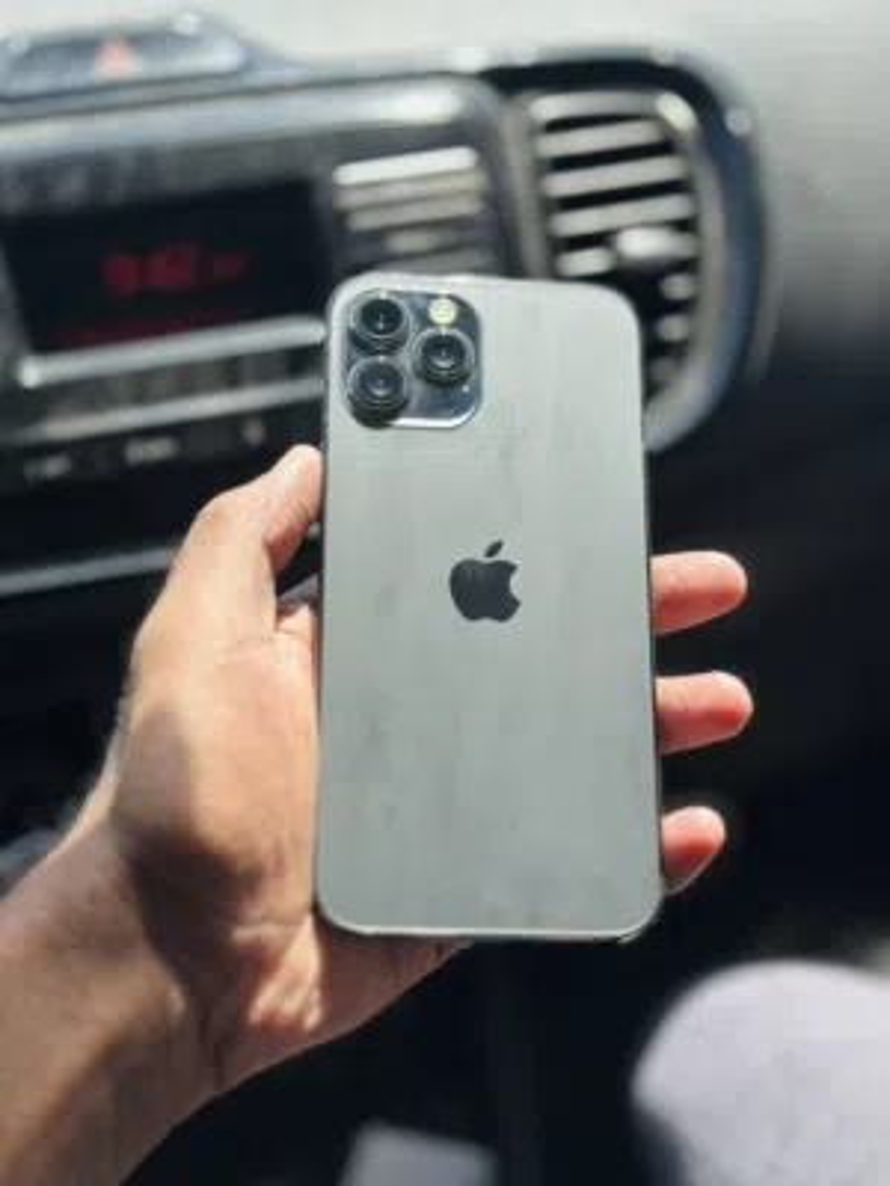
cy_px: 593
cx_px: 445
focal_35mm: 48
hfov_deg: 30.3
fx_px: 1645
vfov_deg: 39.7
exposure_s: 1/2028
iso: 80
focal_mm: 6.86
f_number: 1.78
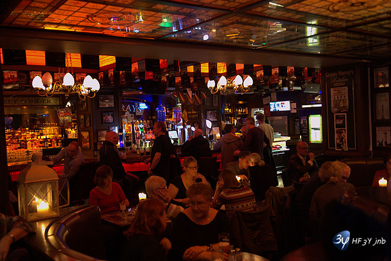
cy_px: 130
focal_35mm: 36
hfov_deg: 53.1
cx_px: 196
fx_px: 391
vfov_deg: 36.9
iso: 4000
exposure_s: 1/20
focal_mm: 36
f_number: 2.8
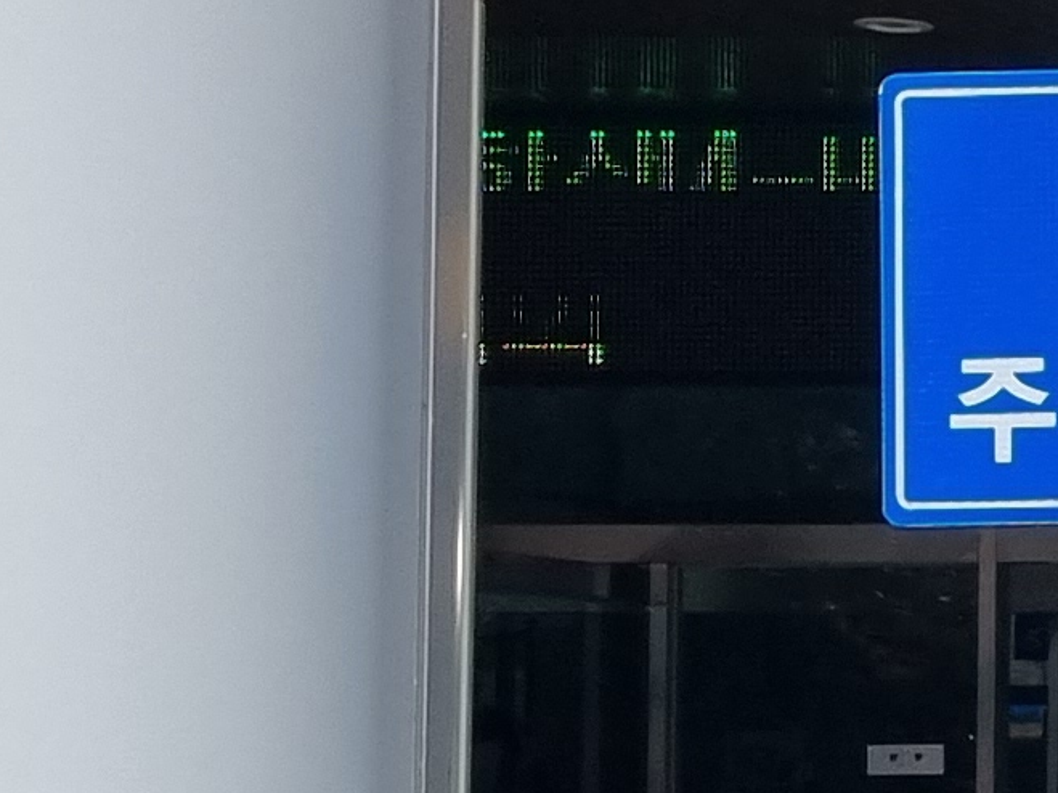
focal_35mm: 159
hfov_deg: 10.5
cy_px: 628
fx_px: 4859
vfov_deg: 9.3
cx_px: 2654
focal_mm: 5.4
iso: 50
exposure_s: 1/6736
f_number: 1.8
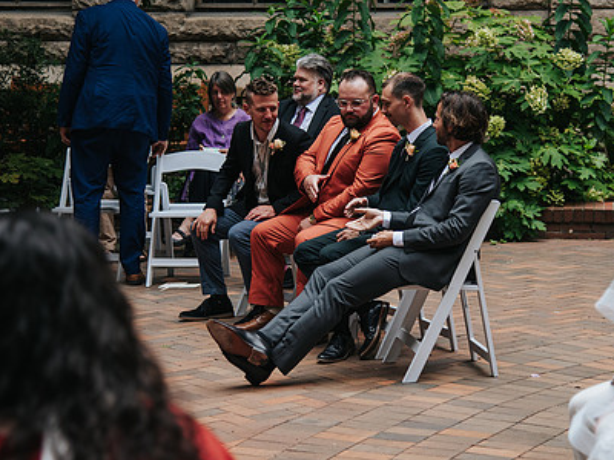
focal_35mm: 98
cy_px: 177
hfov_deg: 20.0
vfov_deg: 15.1
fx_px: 1738
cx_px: 357
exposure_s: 1/500
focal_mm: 66
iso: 1000
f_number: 4
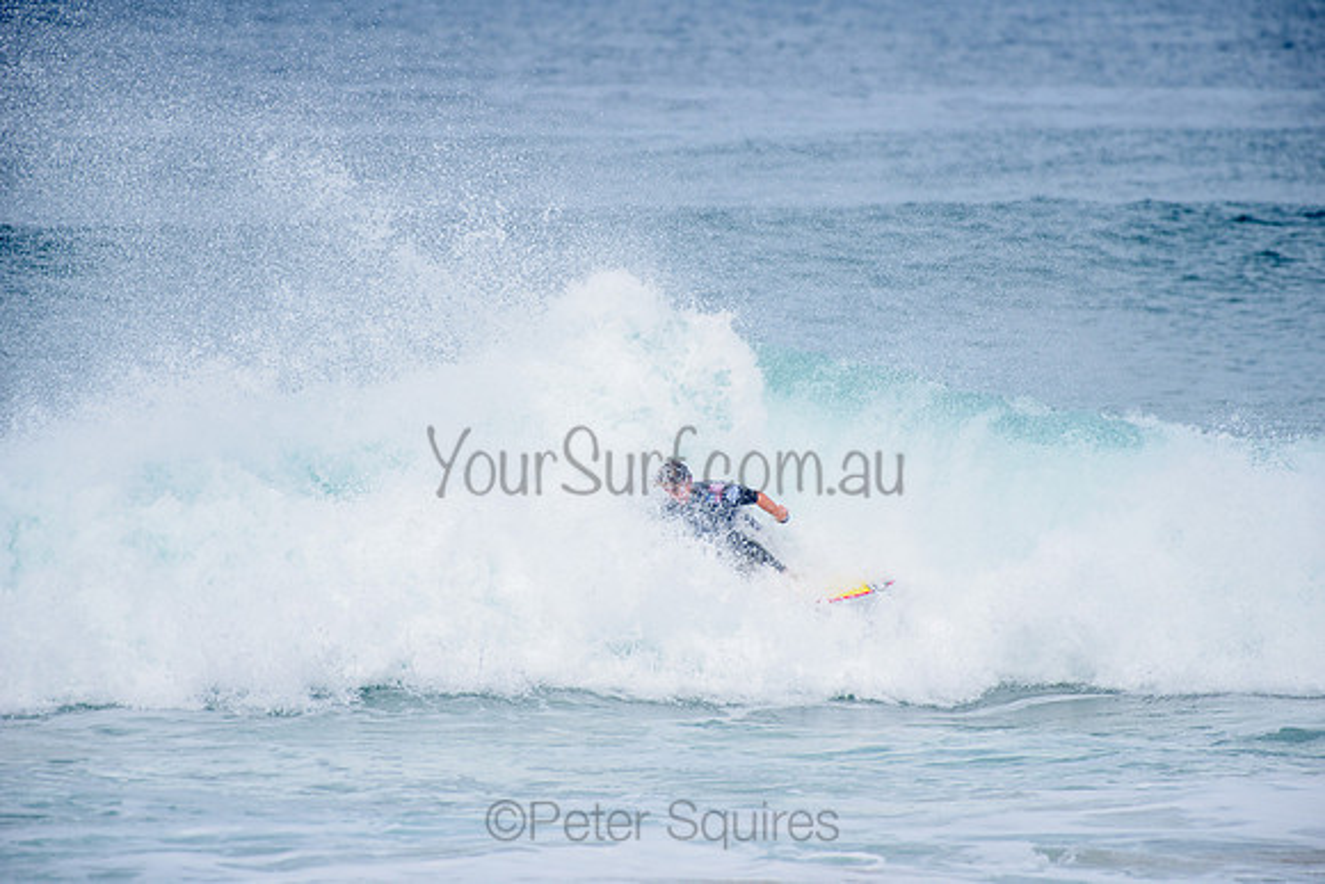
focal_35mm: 500
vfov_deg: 2.8
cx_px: 662
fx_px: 18406
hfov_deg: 4.1
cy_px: 442
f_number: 5.6
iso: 250
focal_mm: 500
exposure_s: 1/2000
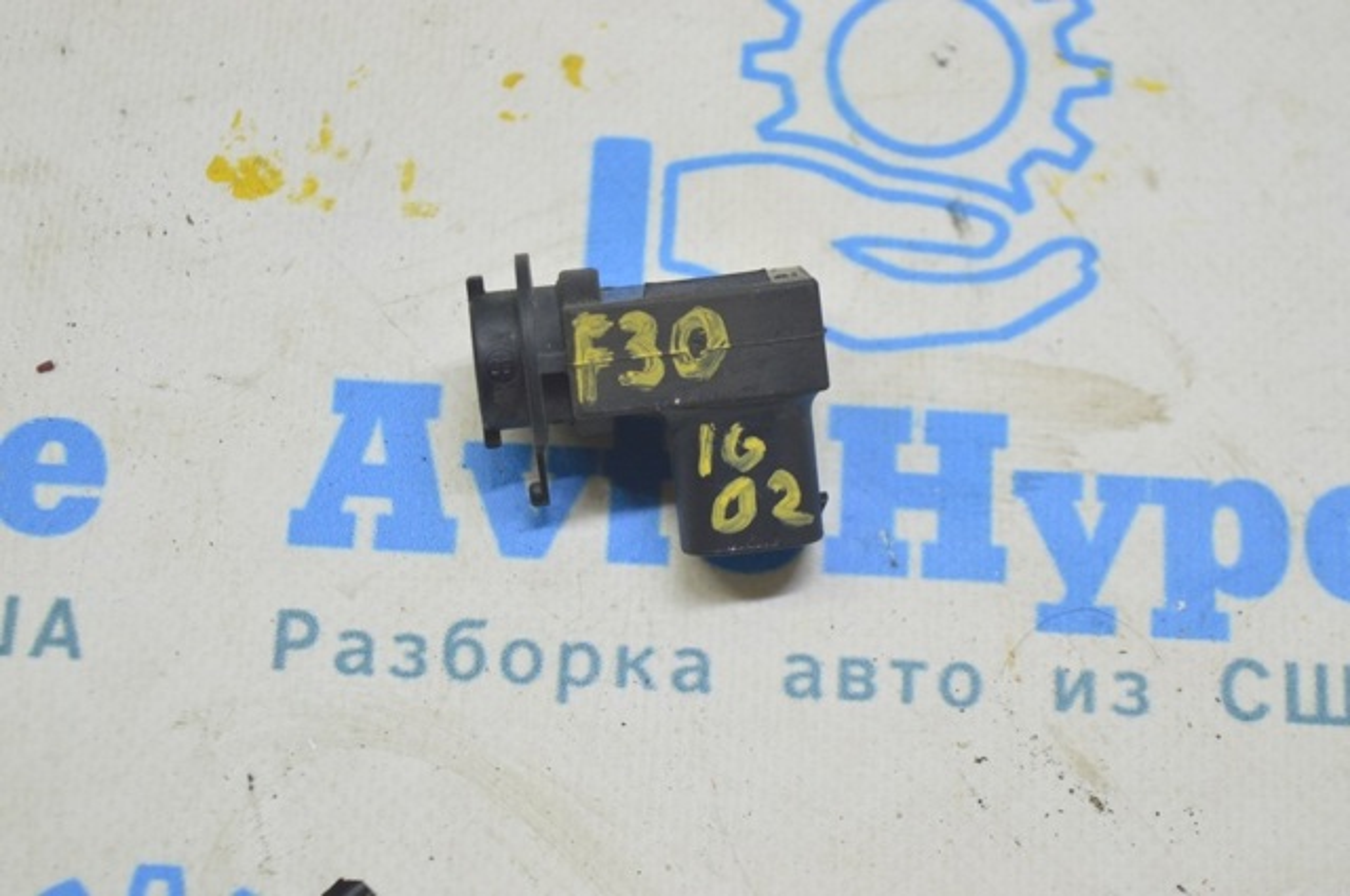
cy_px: 448
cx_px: 675
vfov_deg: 16.5
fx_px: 3090
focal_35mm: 82
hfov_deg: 24.6
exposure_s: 1/20
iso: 400
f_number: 5.6
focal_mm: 55
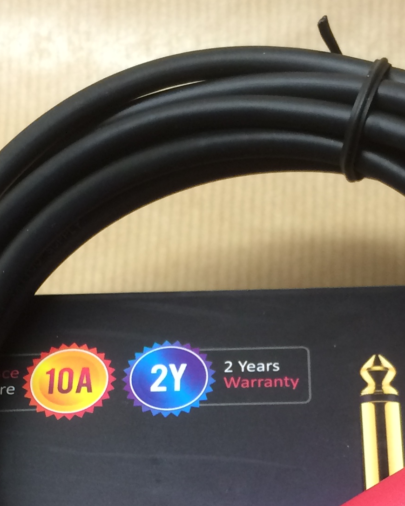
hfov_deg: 18.0
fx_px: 1273
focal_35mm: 85
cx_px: 252
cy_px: 514
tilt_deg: -63.5
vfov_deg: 21.6
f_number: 2.2
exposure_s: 1/33
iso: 125
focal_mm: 4.15
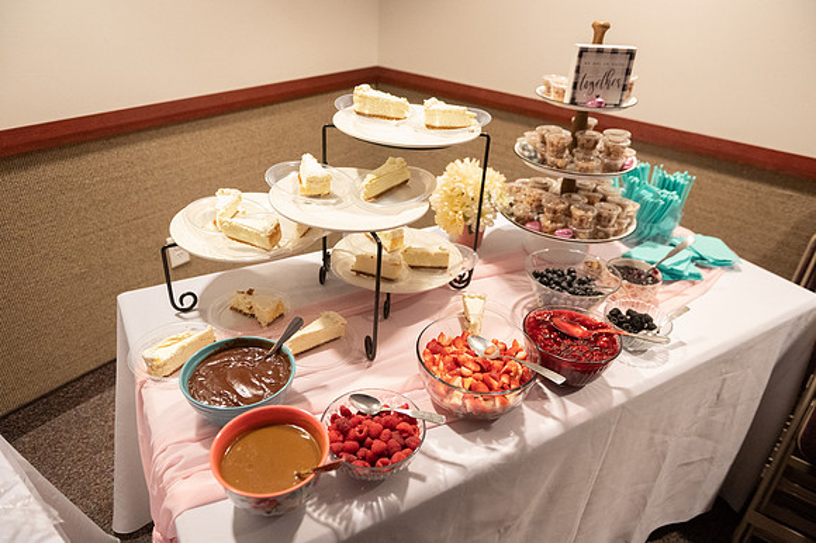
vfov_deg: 53.1
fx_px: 544
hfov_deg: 73.8
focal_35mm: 24
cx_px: 408
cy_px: 272
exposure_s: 1/400
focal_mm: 24
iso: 10000
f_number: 3.5
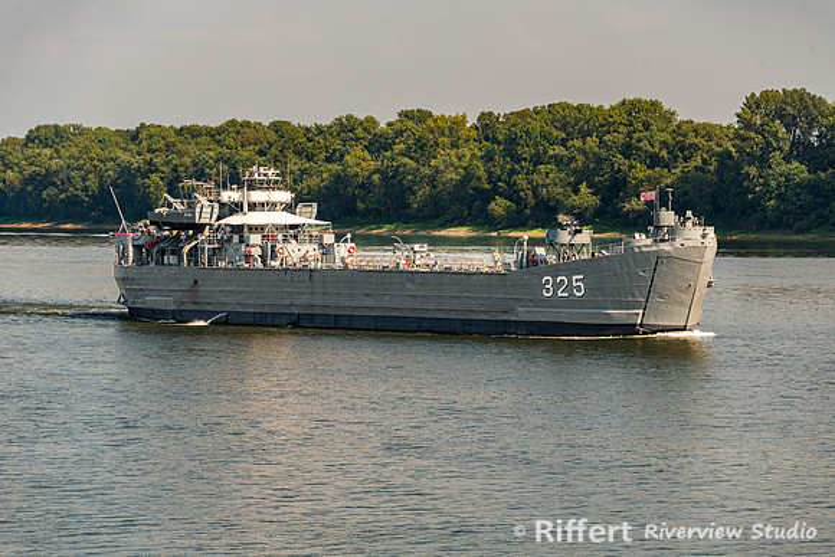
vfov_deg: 7.2
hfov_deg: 10.8
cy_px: 278
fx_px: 4408
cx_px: 418
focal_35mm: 190
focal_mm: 190
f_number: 8
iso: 64
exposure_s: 1/200
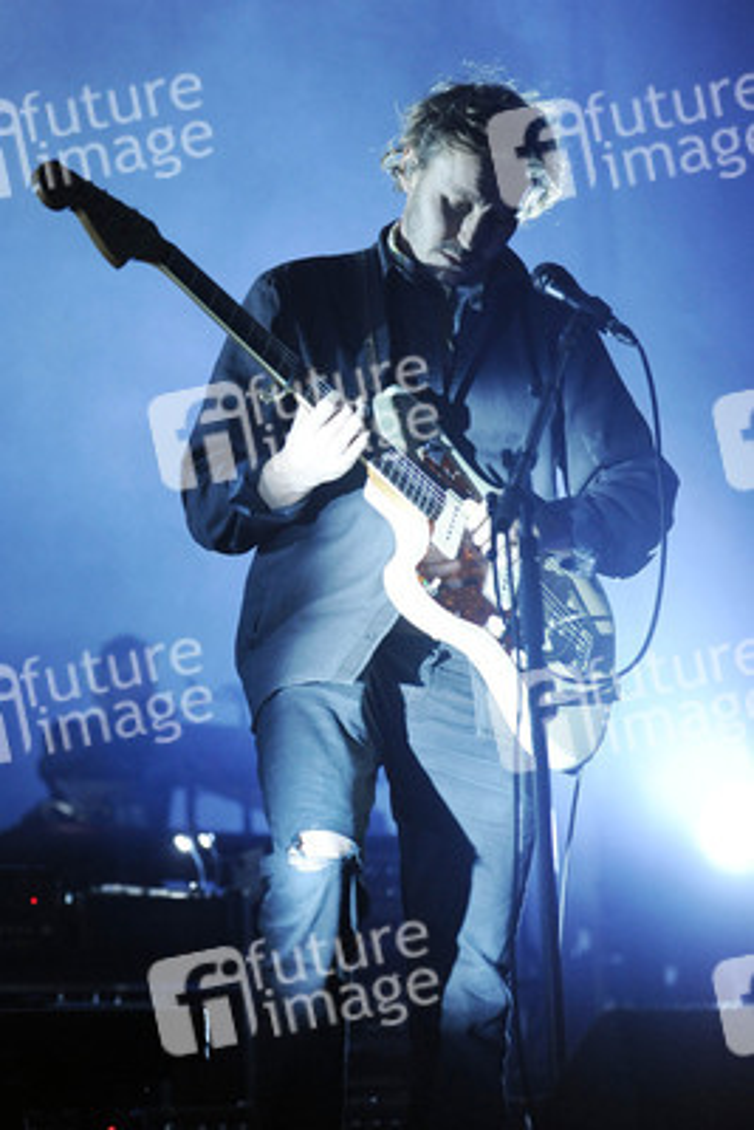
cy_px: 565
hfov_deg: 17.5
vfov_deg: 26.0
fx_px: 2448
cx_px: 377
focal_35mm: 78
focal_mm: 78
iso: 3200
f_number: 2.8
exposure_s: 1/160
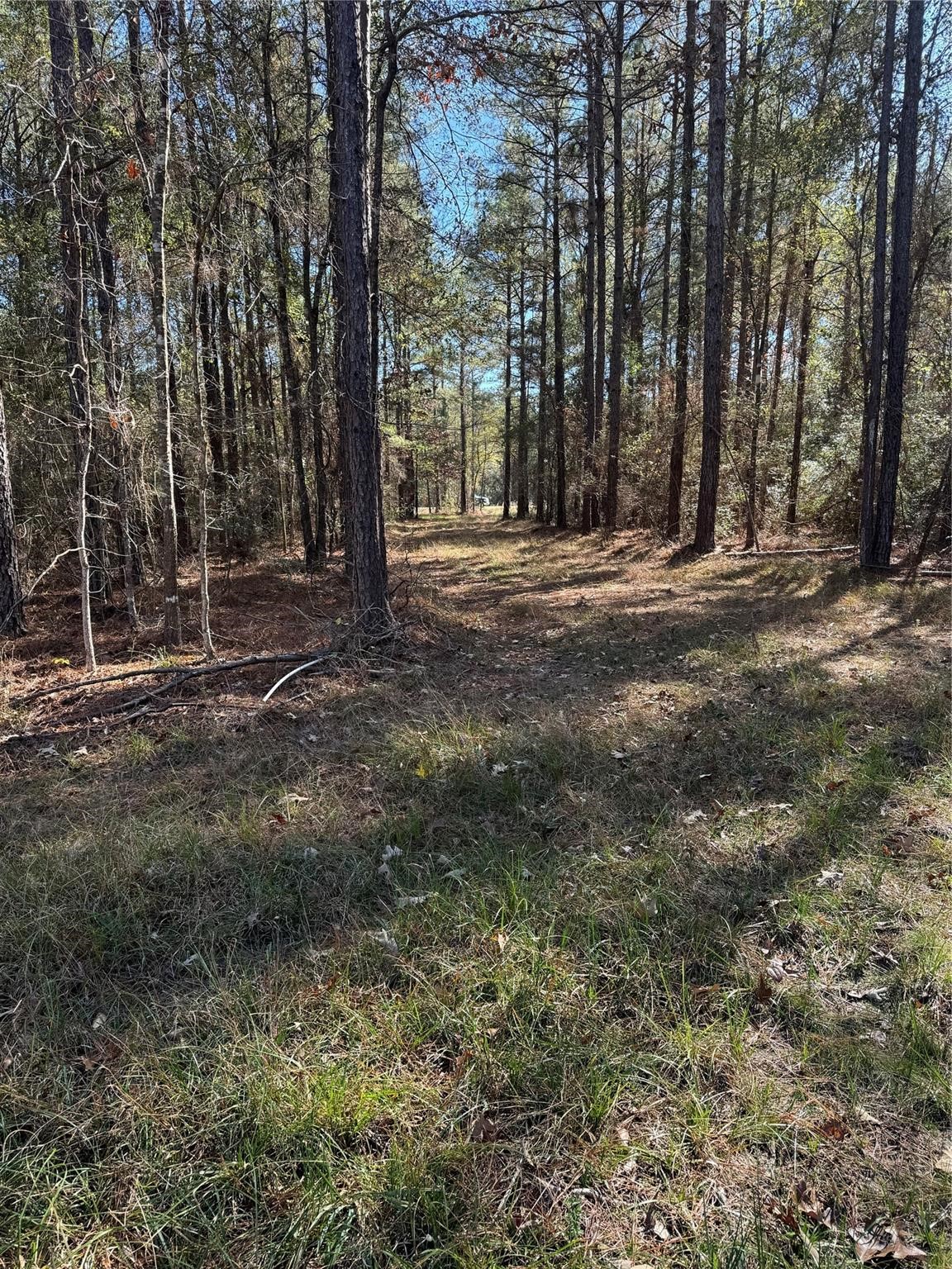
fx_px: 880
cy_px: 634
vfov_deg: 71.6
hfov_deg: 56.8
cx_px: 476
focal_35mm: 24
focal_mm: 6.76
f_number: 1.78
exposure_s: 1/358
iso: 80
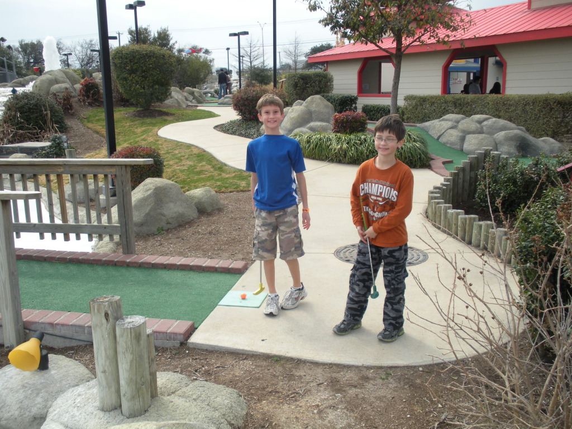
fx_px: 595
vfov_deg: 39.7
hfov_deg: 51.4
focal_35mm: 36
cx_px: 286
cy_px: 214
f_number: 3.5
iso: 88
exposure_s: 1/556
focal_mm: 6.3
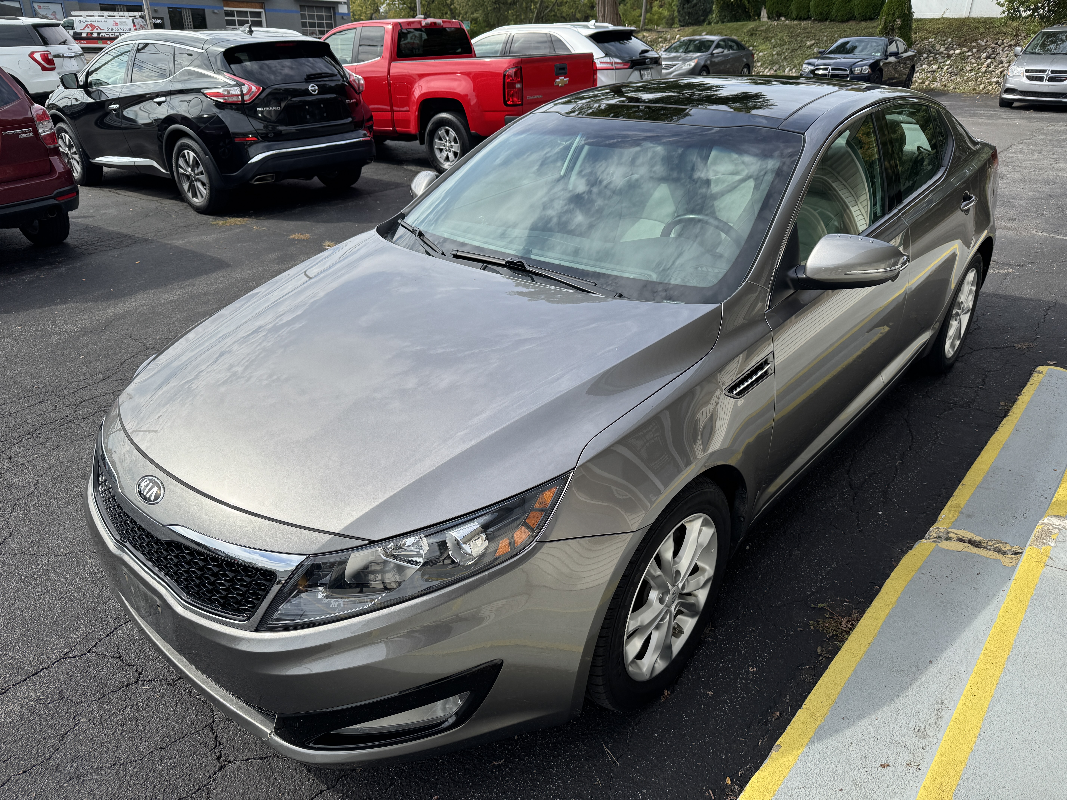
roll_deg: -1.6
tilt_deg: -26.5
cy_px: 400
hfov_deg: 71.6
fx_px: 740
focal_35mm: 24
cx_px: 534
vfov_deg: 56.8
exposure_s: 1/2833
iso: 80
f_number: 1.78
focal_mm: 6.76
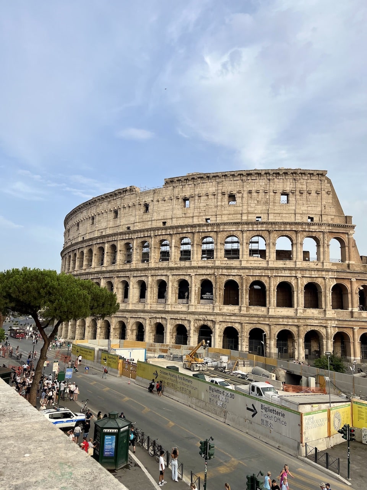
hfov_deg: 53.1
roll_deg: -1.7
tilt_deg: +11.6
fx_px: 368
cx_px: 184
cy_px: 245
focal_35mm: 26
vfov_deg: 67.3
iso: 50
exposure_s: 1/2062
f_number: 1.6
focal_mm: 5.1
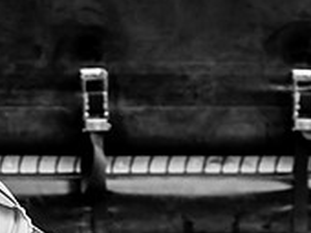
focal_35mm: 430
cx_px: -250
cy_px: 309
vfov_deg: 3.4
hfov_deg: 4.6
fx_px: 3858
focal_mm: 70
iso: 500
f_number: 4
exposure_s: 1/1000
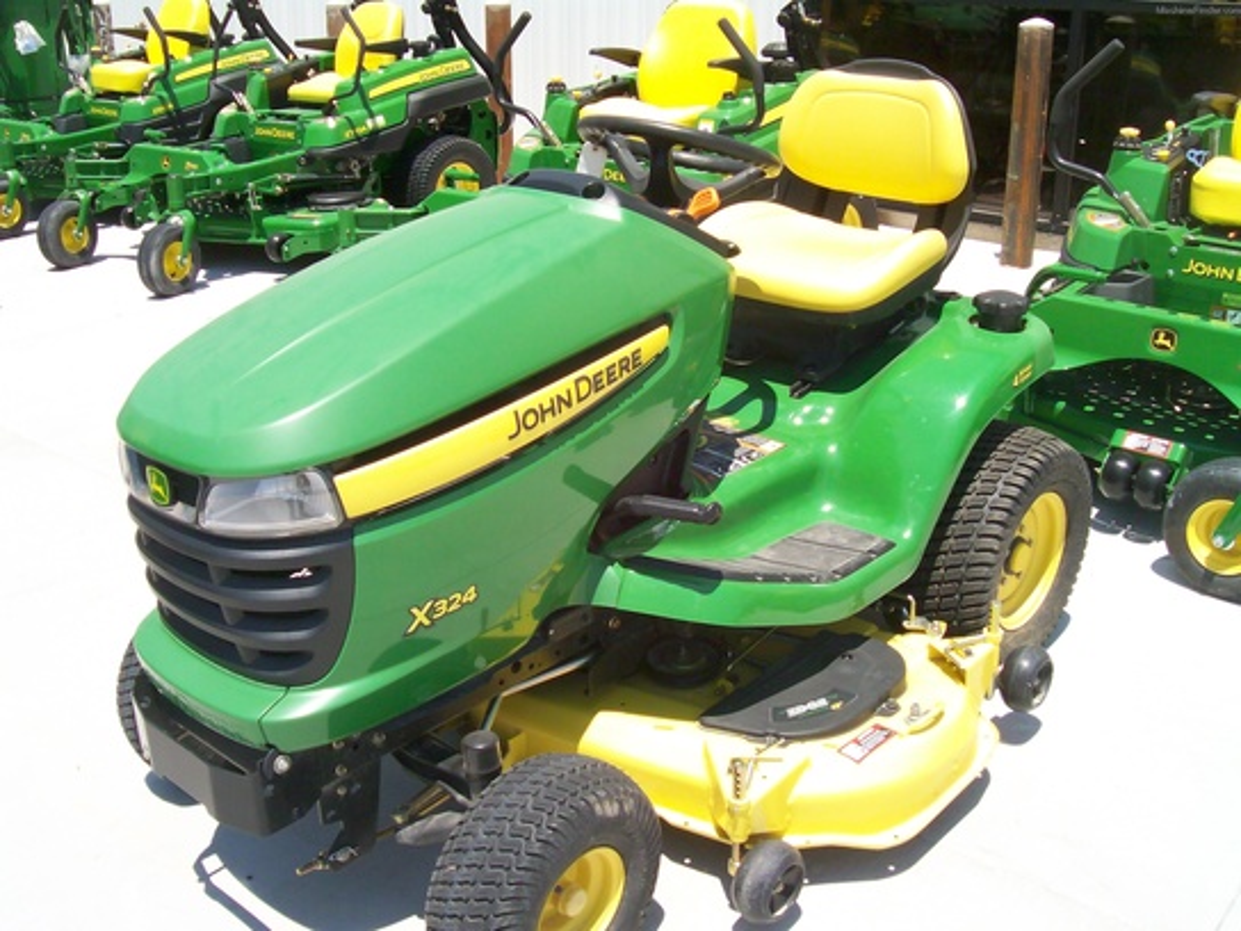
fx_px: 1291
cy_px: 466
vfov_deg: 39.7
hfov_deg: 51.4
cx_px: 620
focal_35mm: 36
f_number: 4.8
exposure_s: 1/351
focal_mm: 6
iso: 80
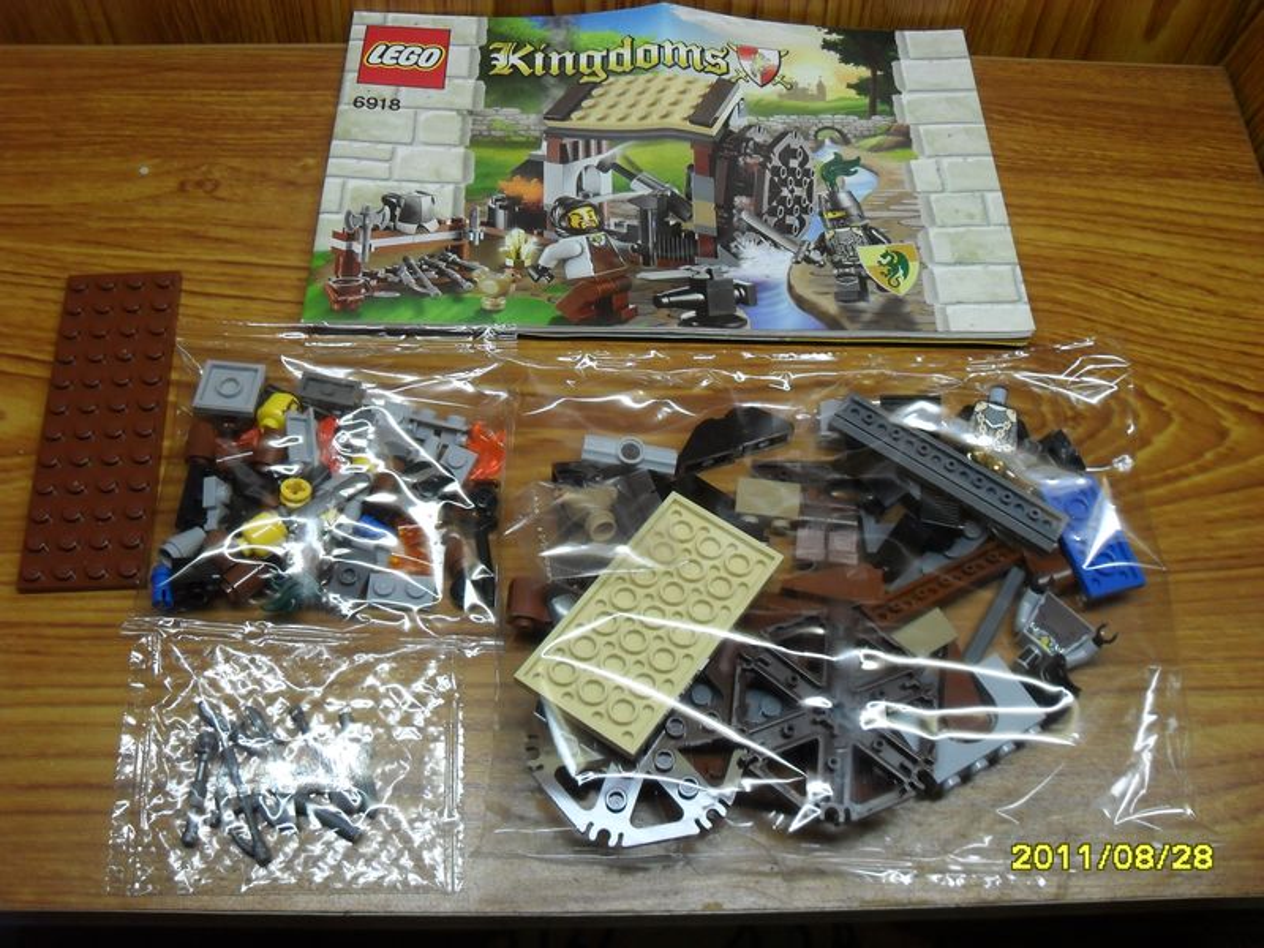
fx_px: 1278
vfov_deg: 40.7
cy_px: 474
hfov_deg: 52.6
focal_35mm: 35
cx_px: 632
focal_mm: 6.2
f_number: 2.8
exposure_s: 1/45
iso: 160
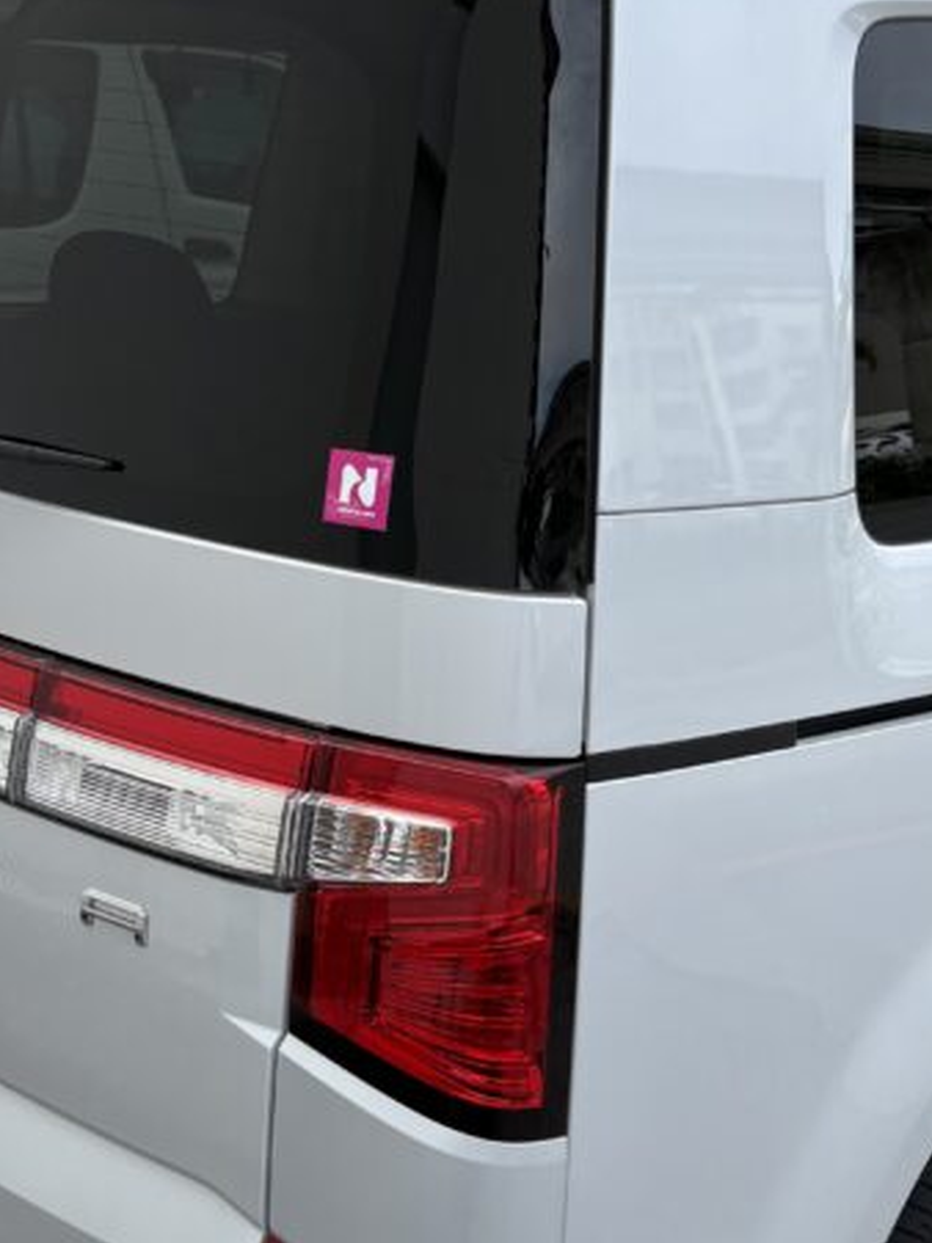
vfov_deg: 32.7
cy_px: 628
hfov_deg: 24.7
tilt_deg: -11.2
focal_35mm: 59
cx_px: 612
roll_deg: +0.6
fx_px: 2119
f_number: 1.6
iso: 50
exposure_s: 1/1484
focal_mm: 5.96
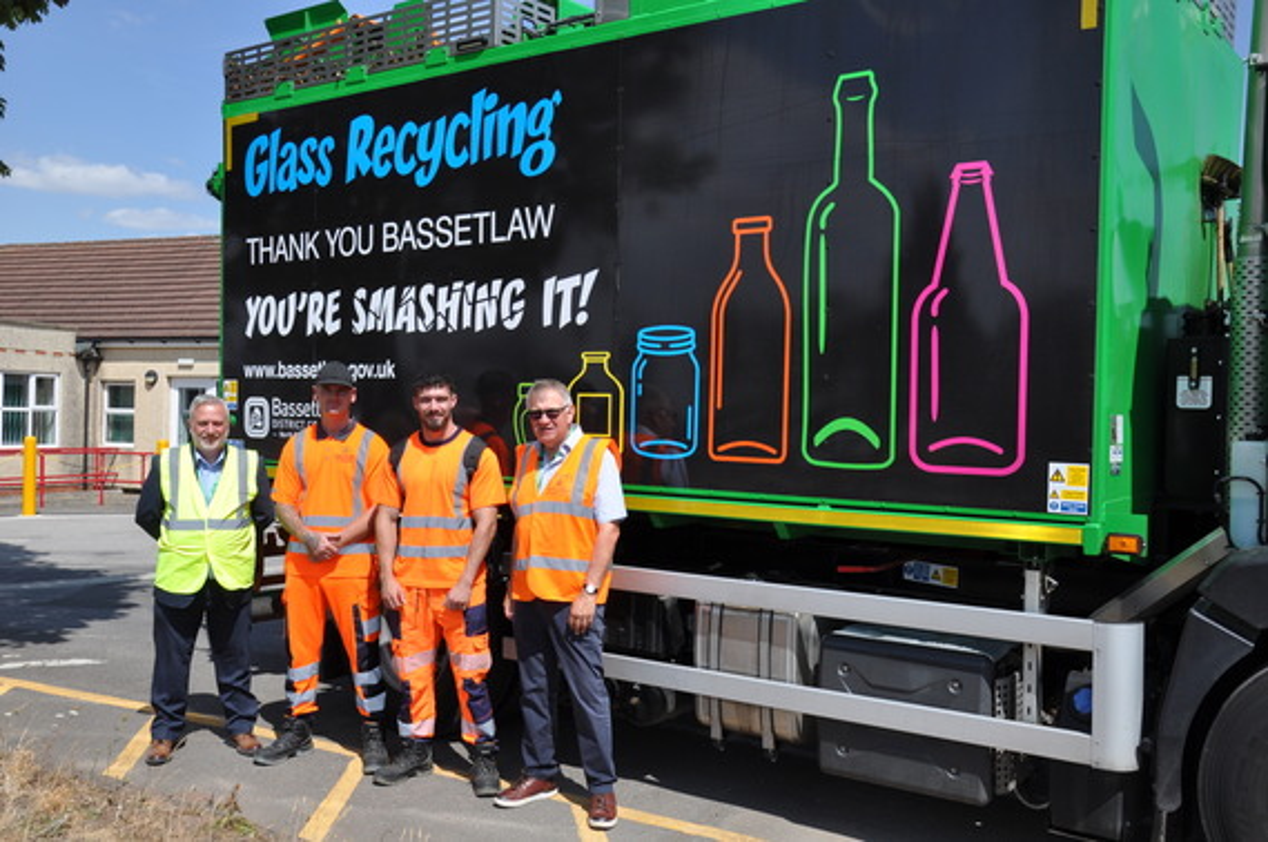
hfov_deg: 57.3
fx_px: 1161
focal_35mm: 33
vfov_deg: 39.9
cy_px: 421
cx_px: 634
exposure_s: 1/400
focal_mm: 22
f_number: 10
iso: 200
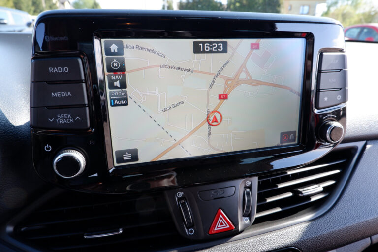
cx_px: 189
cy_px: 126
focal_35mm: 23
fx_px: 241
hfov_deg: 76.1
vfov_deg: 55.1
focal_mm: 15
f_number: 8
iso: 320
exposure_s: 1/25
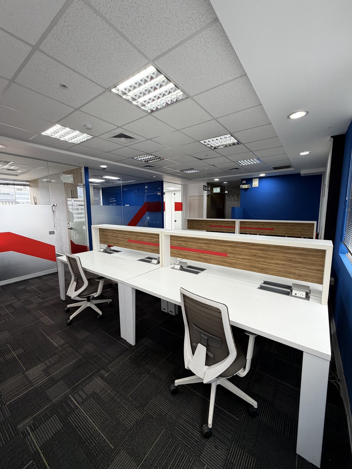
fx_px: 190
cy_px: 234
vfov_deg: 102.1
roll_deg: +0.3
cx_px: 176
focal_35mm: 14
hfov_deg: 85.7
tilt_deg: -7.4
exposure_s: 1/120
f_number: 2.2
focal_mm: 2.22
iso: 160
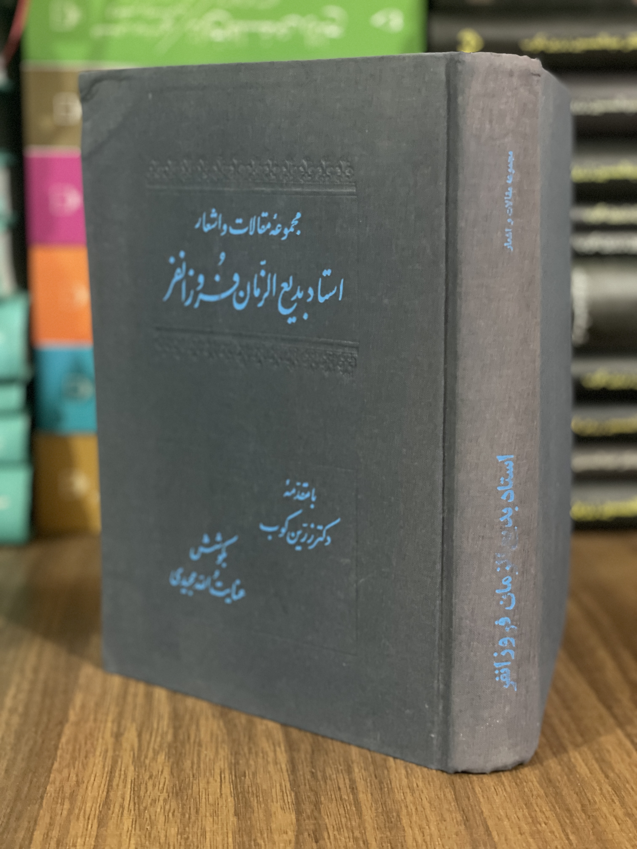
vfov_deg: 36.8
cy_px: 424
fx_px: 1276
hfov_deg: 28.0
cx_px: 318
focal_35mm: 52
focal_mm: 6
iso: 640
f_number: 2
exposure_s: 1/15
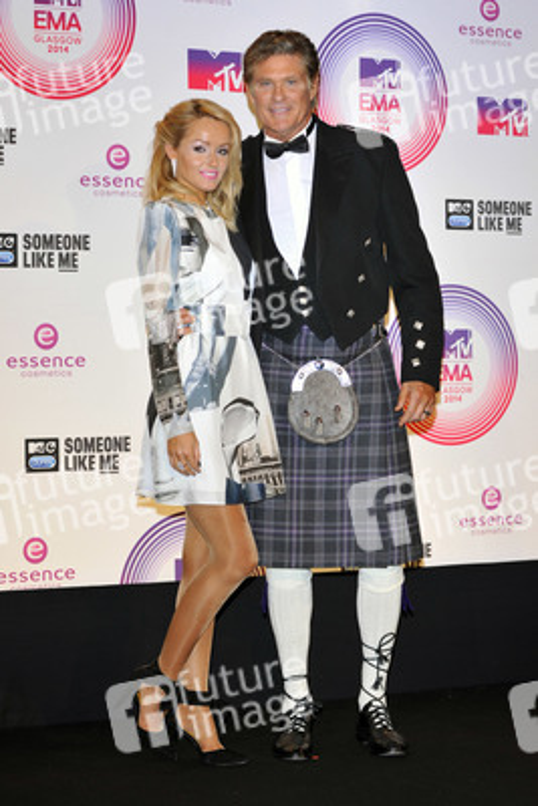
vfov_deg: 25.4
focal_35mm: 80
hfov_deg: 17.1
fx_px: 1792
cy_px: 403
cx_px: 269
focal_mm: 80
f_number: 7.1
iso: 800
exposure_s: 1/250
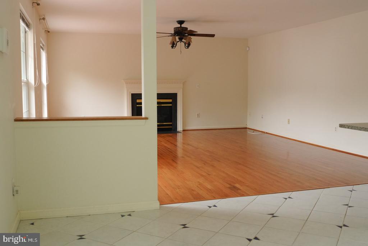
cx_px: 184
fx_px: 368
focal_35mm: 36
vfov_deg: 36.9
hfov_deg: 53.1
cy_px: 123
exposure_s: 1/40
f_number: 8
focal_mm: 24
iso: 2000
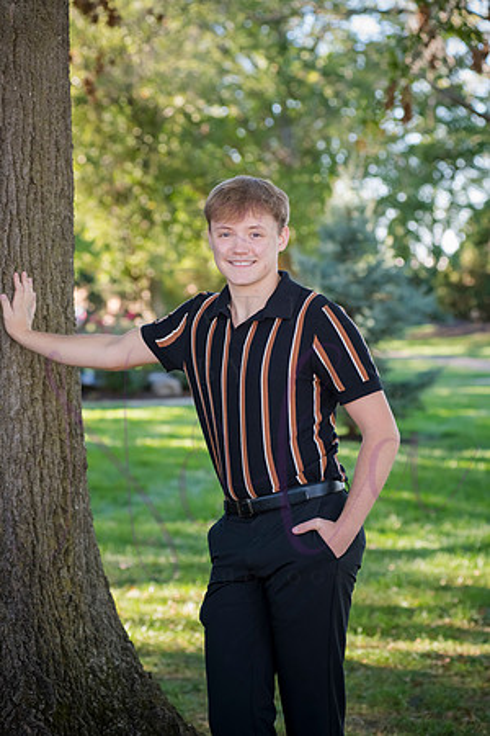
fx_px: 1878
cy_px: 368
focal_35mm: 92
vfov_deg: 22.1
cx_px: 245
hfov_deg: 14.9
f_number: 5
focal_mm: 92
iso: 800
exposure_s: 1/320
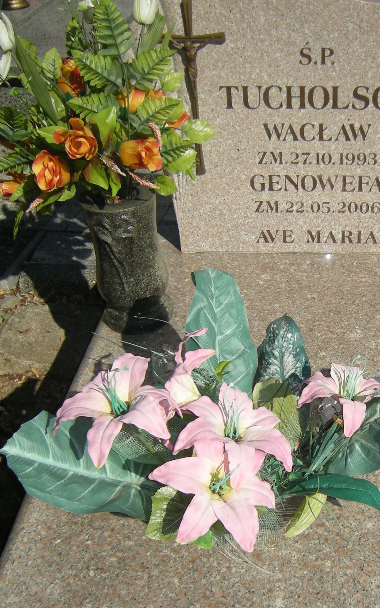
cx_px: 321
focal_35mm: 42
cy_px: 361
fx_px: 696
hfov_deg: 29.6
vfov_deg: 47.0
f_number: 5.6
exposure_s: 1/447
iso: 64
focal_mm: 4.7
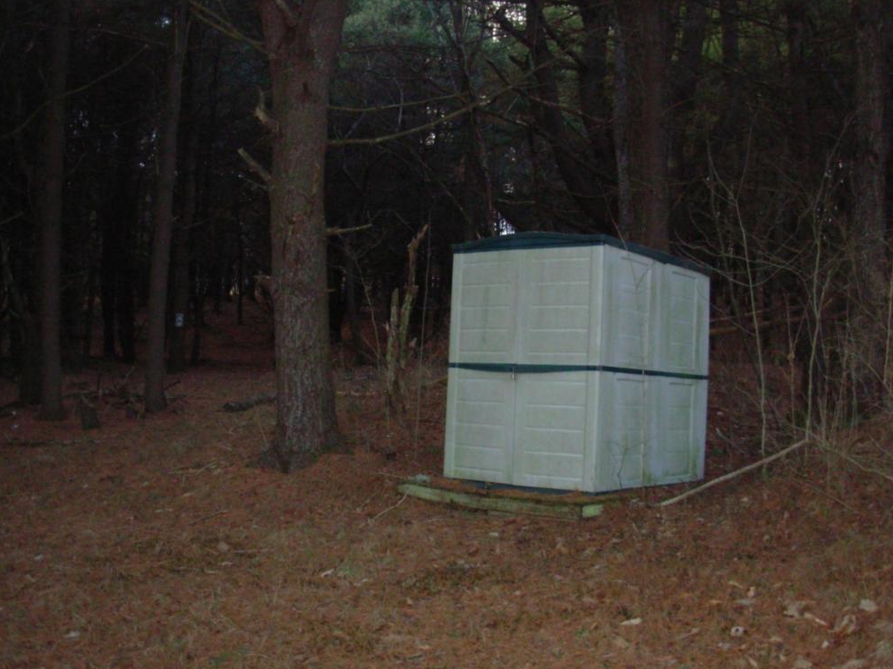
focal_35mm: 39
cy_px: 339
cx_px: 446
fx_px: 1006
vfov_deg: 36.8
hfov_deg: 47.9
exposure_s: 1/128
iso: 200
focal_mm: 6.3
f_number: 2.9
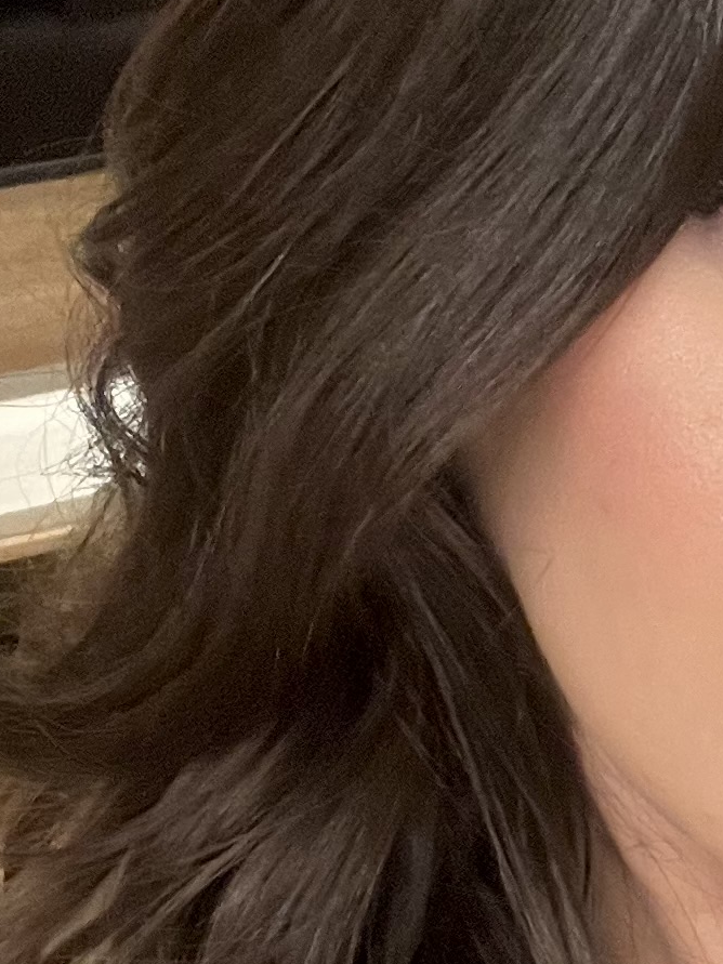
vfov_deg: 18.9
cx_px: 882
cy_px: 555
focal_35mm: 104
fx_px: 2897
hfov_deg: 13.8
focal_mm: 2.71
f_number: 2.2
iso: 400
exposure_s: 1/47
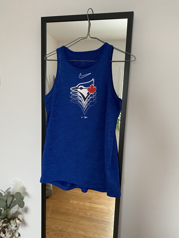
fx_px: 193
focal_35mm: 28
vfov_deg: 63.4
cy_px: 124
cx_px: 88
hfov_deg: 49.7
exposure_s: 1/60
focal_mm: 4.25
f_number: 1.8
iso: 400
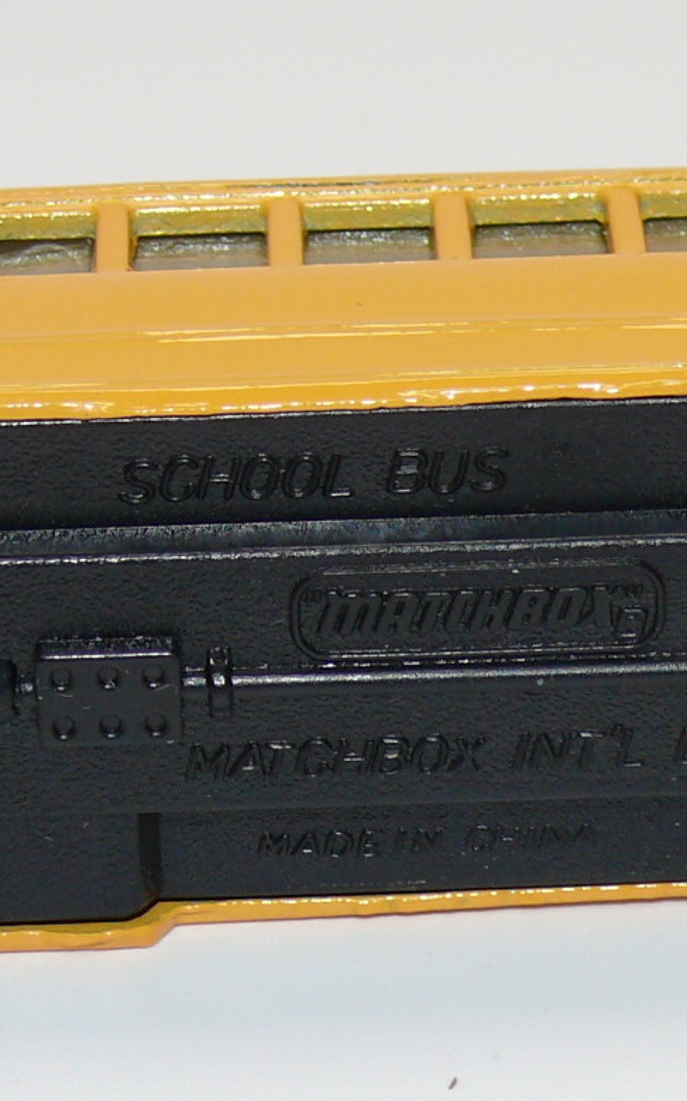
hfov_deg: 6.2
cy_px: 431
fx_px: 6326
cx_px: 515
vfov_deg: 9.9
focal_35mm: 211
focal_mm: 13.1
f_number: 4
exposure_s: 1/30
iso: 100
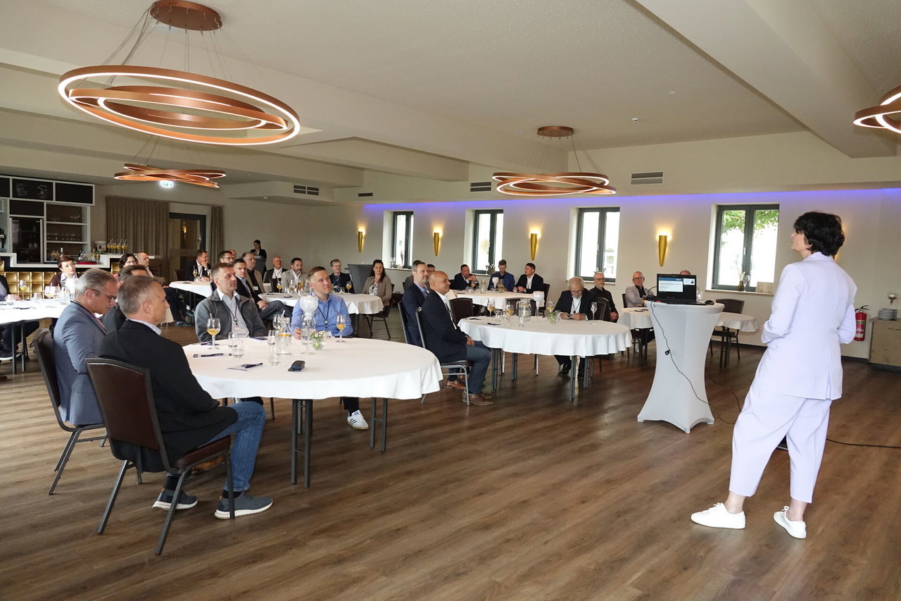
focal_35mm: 24
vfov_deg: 53.1
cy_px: 300
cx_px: 450
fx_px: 601
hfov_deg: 73.8
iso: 1250
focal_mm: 8.8
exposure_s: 1/250
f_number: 2.5
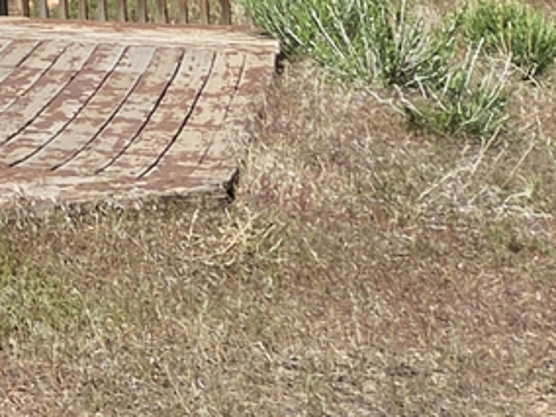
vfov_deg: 8.3
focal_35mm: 166
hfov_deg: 9.5
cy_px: -515
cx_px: -1059
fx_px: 2666
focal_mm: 5.4
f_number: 1.8
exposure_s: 1/4153
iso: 80
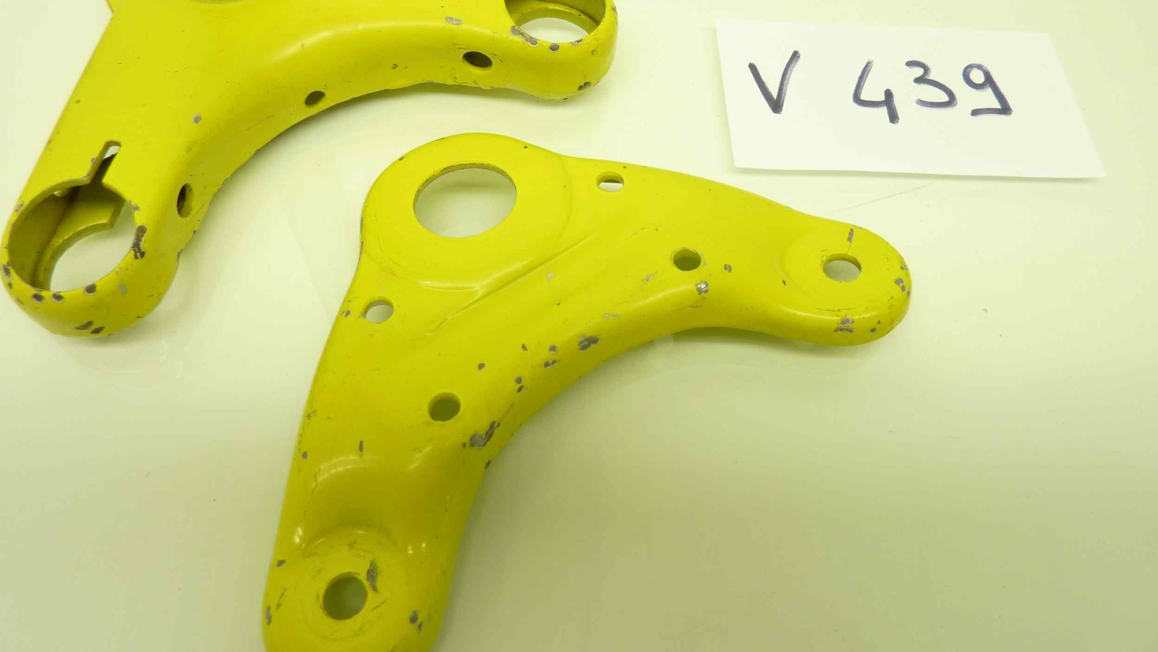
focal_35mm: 28
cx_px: 576
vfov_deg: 41.2
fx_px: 860
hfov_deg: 67.9
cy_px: 249
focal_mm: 4.1
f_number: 3.3
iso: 80
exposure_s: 1/25
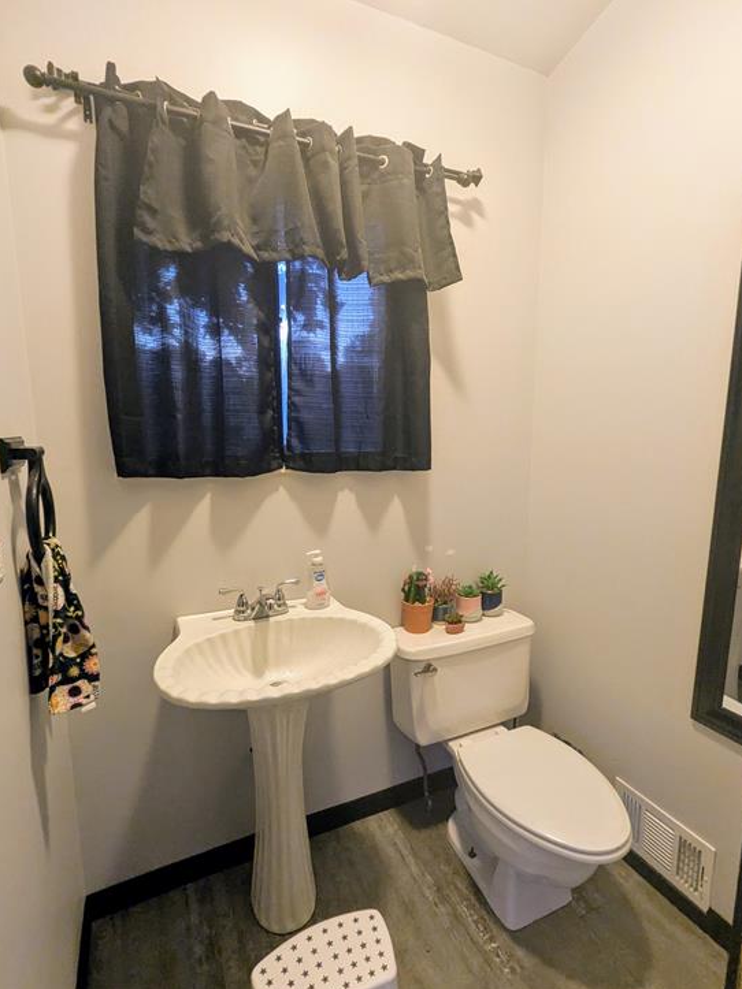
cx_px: 368
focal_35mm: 17
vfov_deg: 91.0
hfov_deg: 74.7
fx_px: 486
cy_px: 502
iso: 360
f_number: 2.2
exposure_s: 1/24
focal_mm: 2.35
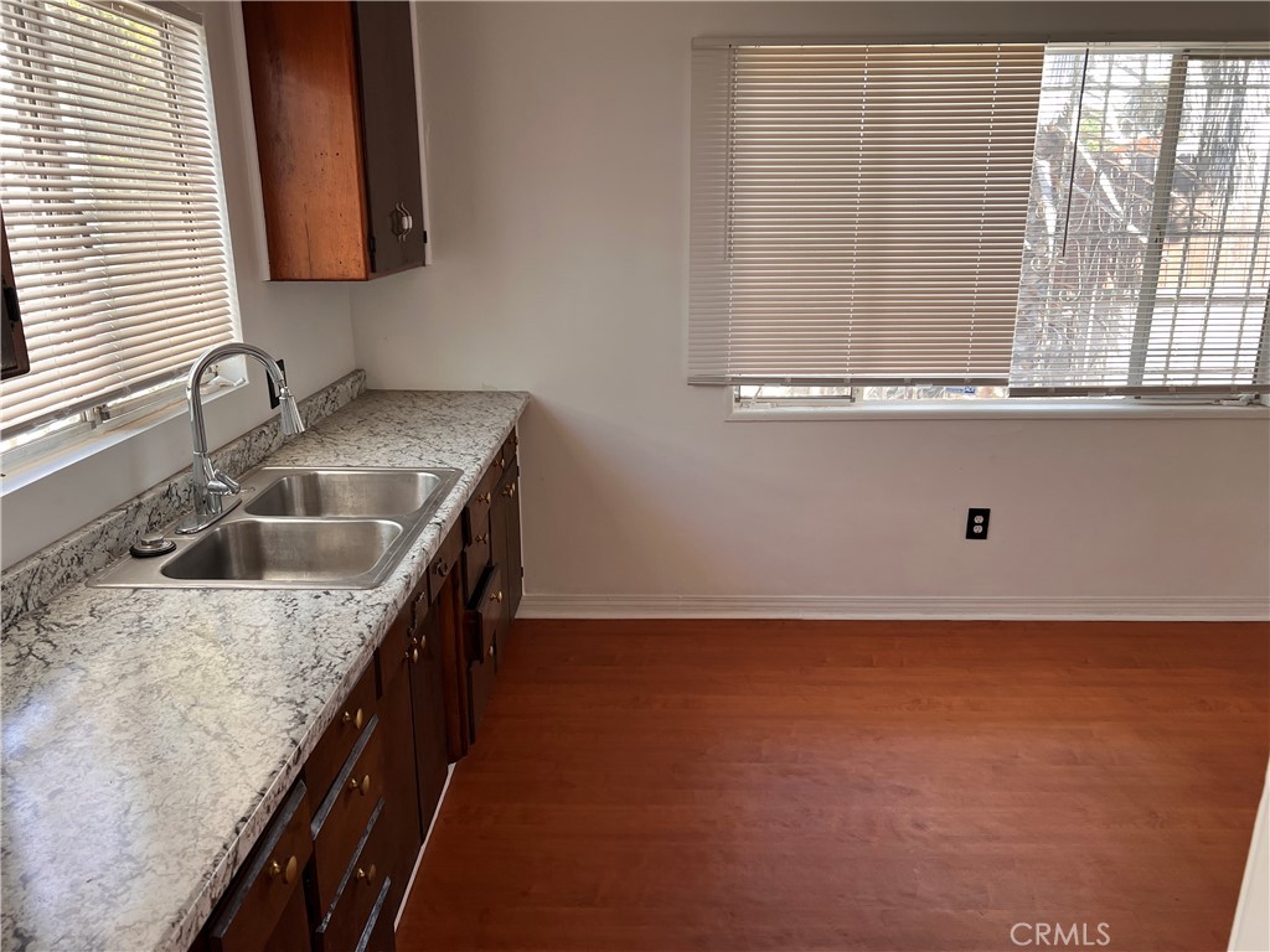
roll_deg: +0.3
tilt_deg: -16.3
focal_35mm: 26
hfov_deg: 67.3
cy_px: 476
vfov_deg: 53.1
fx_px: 954
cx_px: 635
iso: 80
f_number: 1.5
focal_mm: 5.7
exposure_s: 1/121
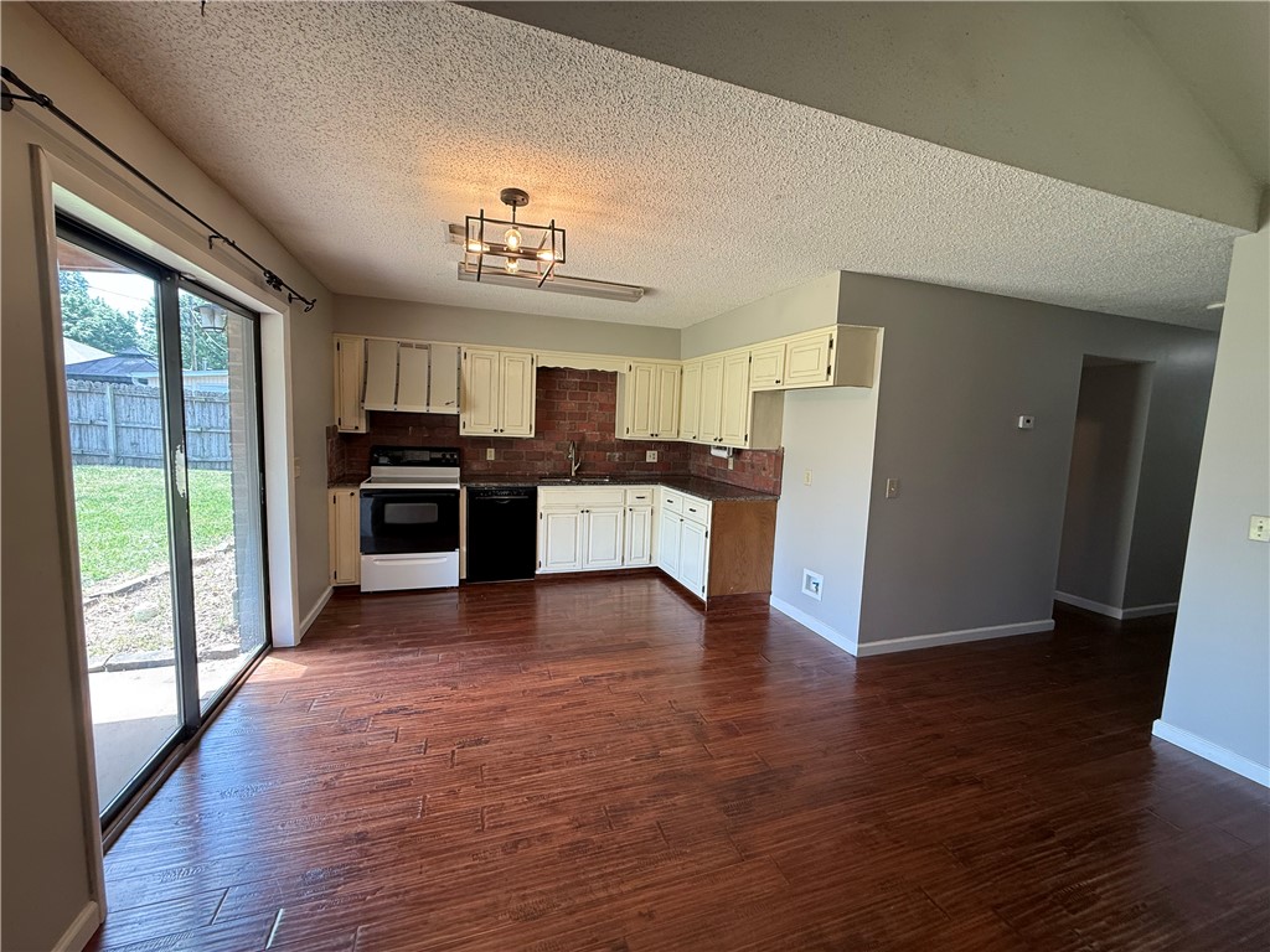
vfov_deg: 85.7
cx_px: 635
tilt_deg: -5.7
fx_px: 514
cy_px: 476
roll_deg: -2.6
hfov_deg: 102.1
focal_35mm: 14
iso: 125
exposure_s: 1/99
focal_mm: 2.22
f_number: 2.2
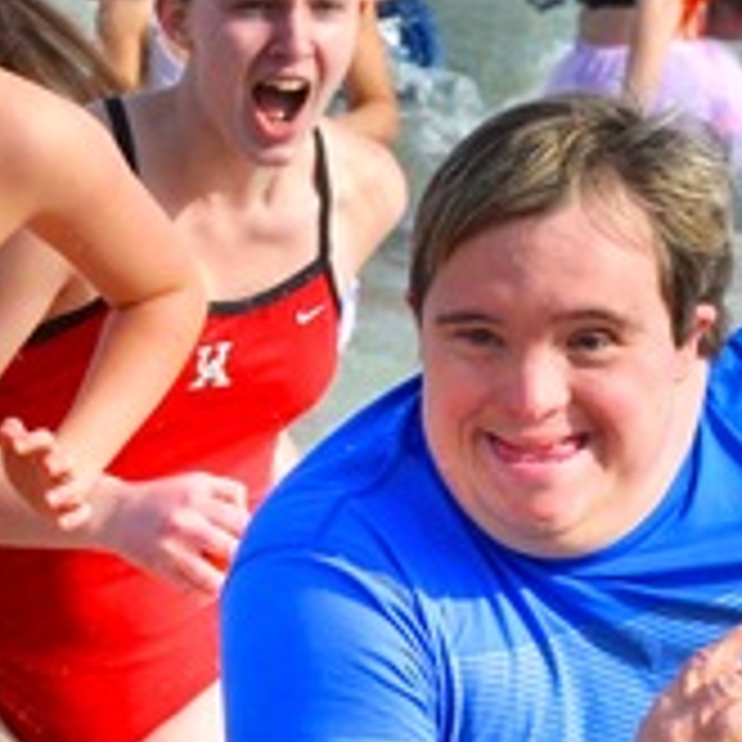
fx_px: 10452
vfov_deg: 4.1
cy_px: 663
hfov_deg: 4.0
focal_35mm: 431
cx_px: -571
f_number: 9
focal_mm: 70
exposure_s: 1/1250
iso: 400
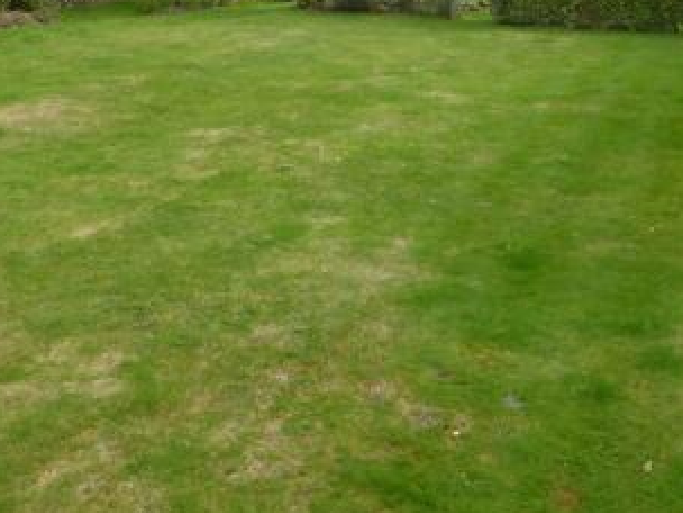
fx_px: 908
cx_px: 464
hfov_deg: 40.6
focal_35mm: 46
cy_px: 80
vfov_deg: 30.5
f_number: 4
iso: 100
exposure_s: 1/320
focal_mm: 4.3
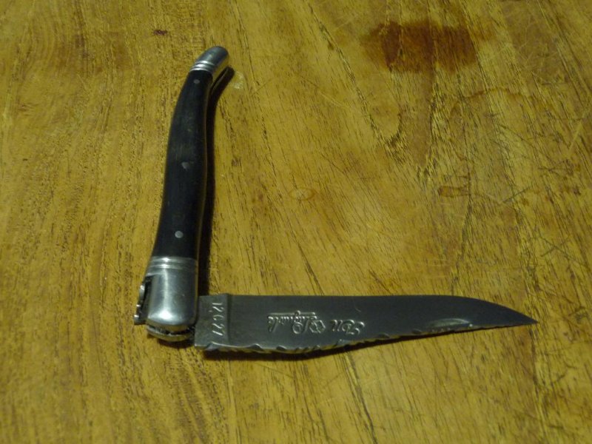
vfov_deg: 37.7
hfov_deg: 49.0
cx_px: 296
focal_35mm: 38
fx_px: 650
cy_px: 222
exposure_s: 1/6
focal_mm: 6.3
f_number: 3.8
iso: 400
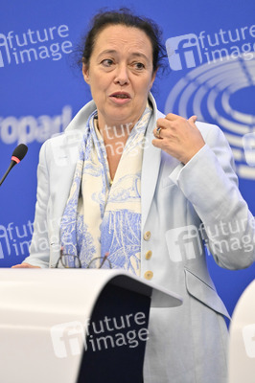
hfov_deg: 7.6
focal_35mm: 180
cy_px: 192
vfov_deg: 11.4
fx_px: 1916
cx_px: 128
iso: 5000
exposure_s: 1/800
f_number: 2.8
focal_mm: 180
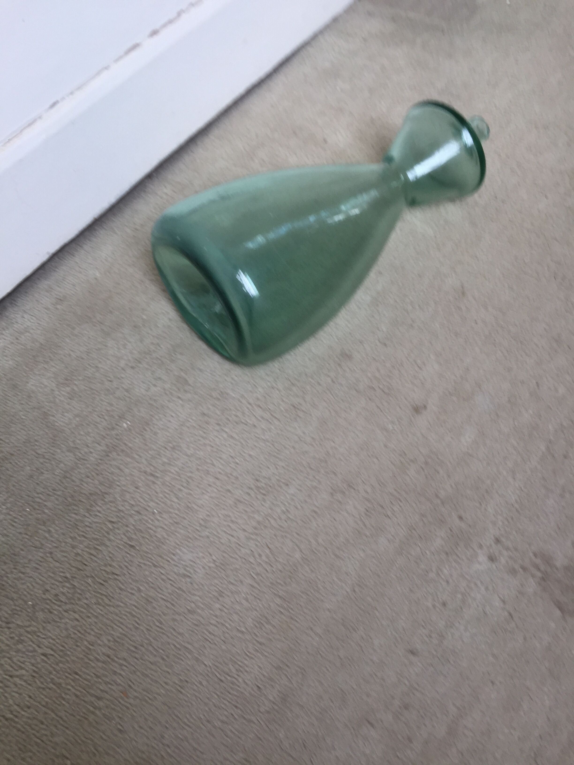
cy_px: 382
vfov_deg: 61.7
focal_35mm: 29
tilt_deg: -55.7
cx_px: 287
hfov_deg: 48.2
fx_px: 641
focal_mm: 4.15
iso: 50
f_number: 2.2
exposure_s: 1/100
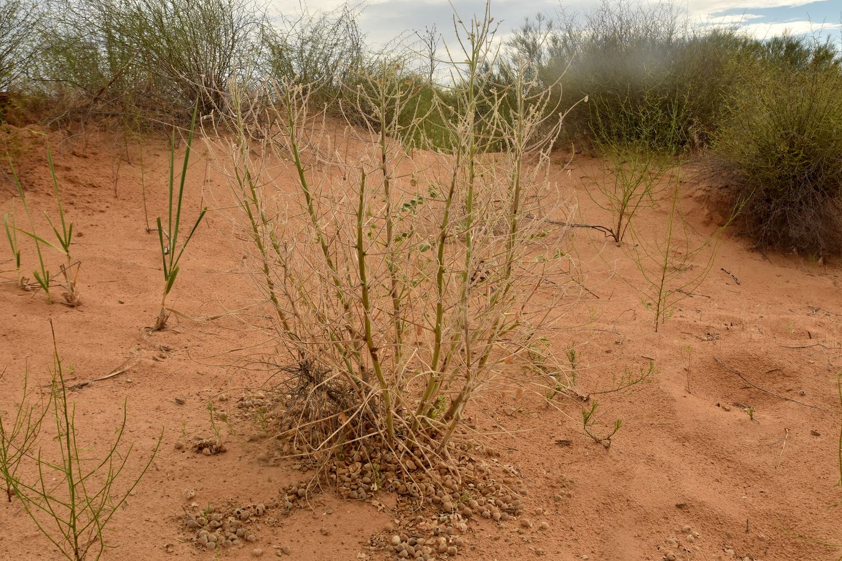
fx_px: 725
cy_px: 279
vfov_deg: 42.3
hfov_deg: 60.3
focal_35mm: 31
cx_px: 416
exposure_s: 1/500
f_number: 11
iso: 250
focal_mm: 20
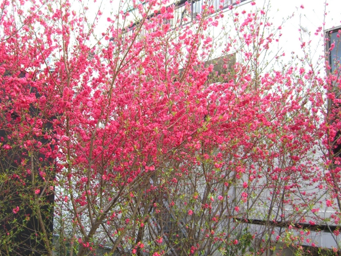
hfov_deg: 39.5
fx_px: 473
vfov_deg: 30.3
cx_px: 135
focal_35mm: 48
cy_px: 124
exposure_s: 1/100
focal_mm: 7.9
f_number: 2.8
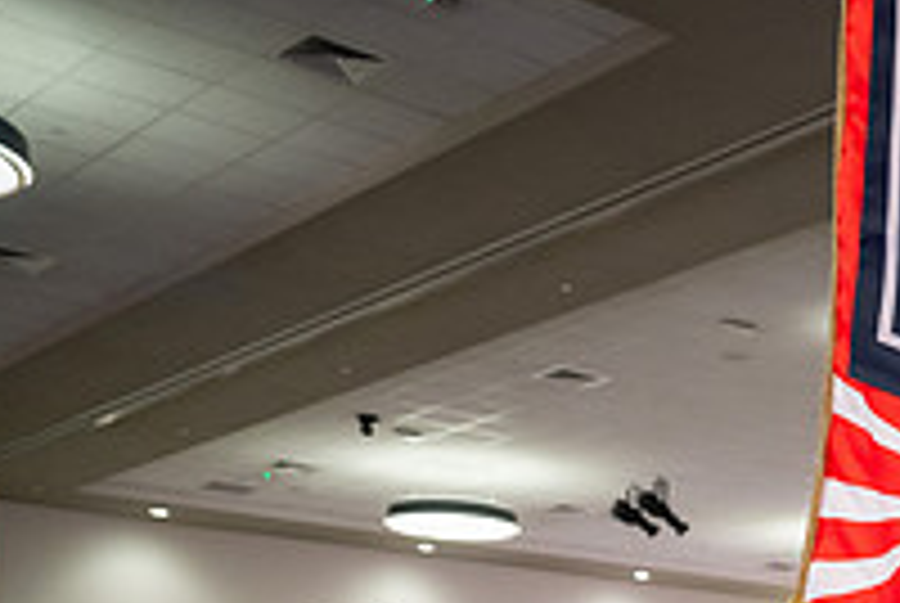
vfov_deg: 17.6
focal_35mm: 72
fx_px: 1803
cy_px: 817
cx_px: 1304
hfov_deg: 23.2
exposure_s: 1/160
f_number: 2.8
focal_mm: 24
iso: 2500
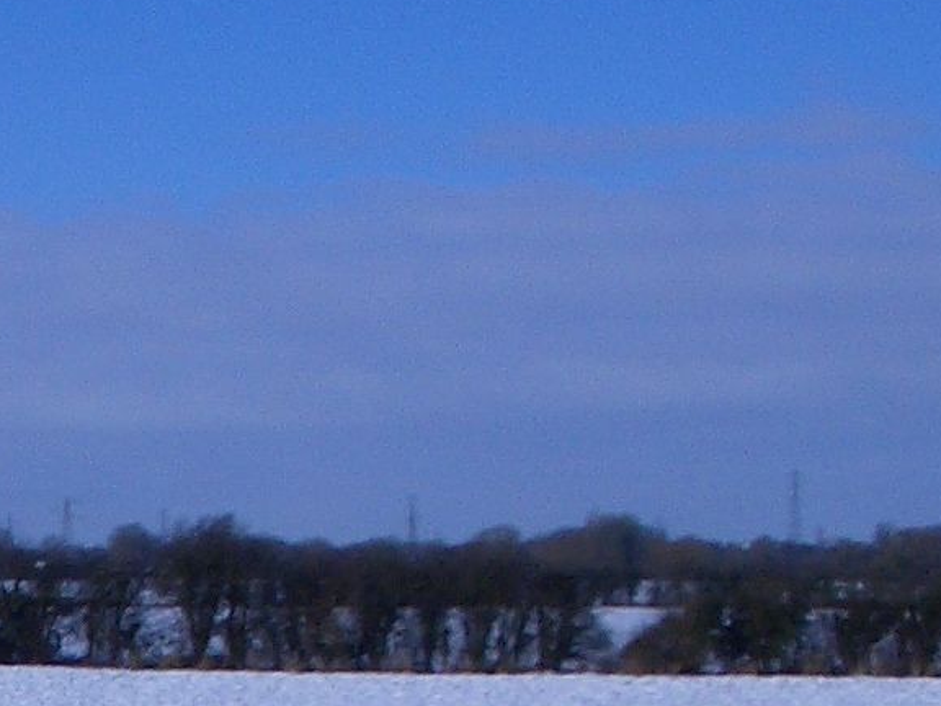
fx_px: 3806
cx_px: -250
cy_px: 917
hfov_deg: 13.6
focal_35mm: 140
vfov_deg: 10.4
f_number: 4.3
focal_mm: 5.8
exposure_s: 1/1000
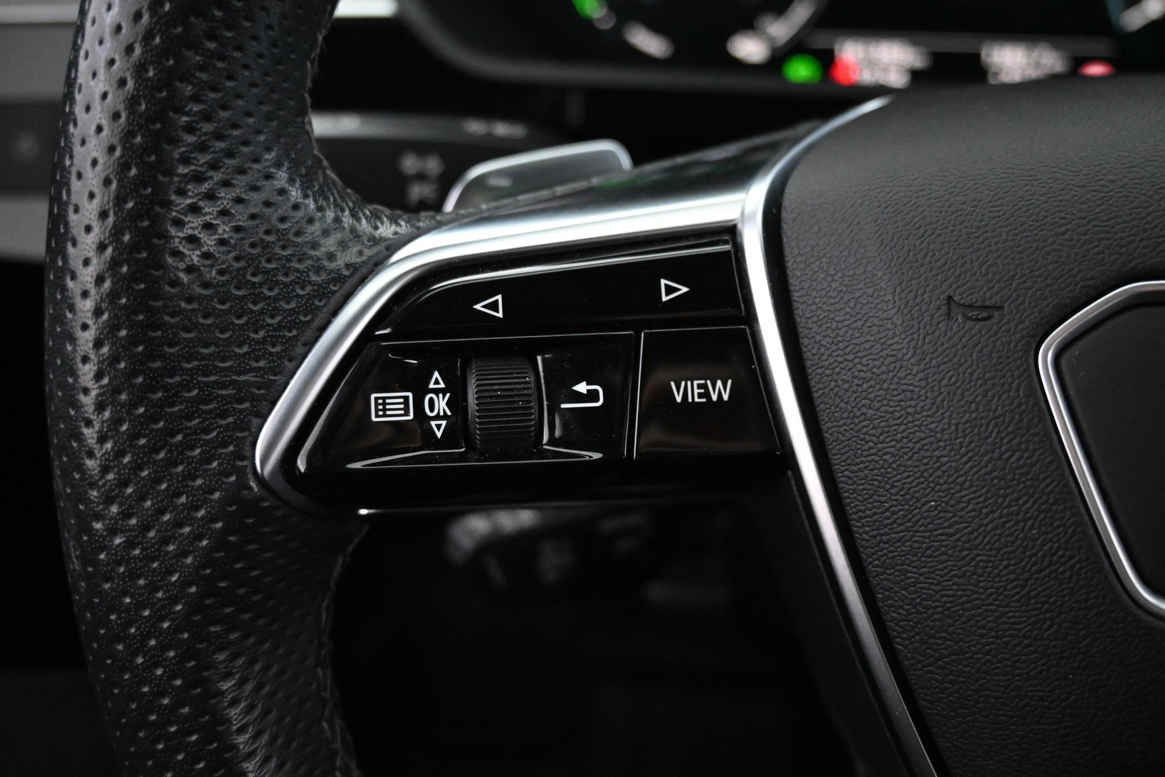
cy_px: 388
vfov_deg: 41.7
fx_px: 1019
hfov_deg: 59.5
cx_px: 582
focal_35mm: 32
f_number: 4
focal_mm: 21
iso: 6400
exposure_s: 1/30
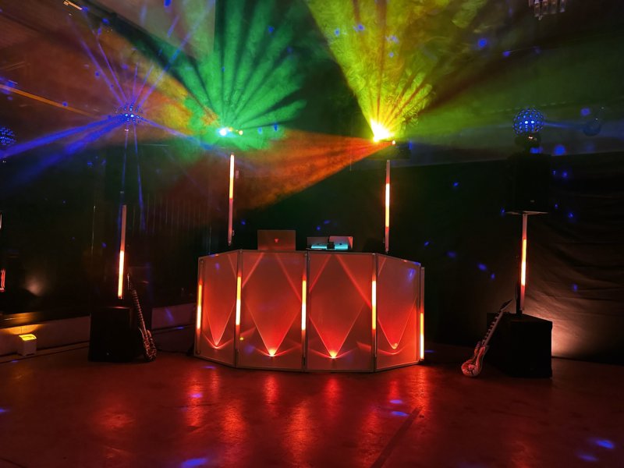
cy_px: 234
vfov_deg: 56.8
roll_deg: -2.3
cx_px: 312
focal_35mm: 24
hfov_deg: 71.6
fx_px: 433
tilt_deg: +2.3
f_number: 1.78
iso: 1000
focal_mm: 6.86
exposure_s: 1/46
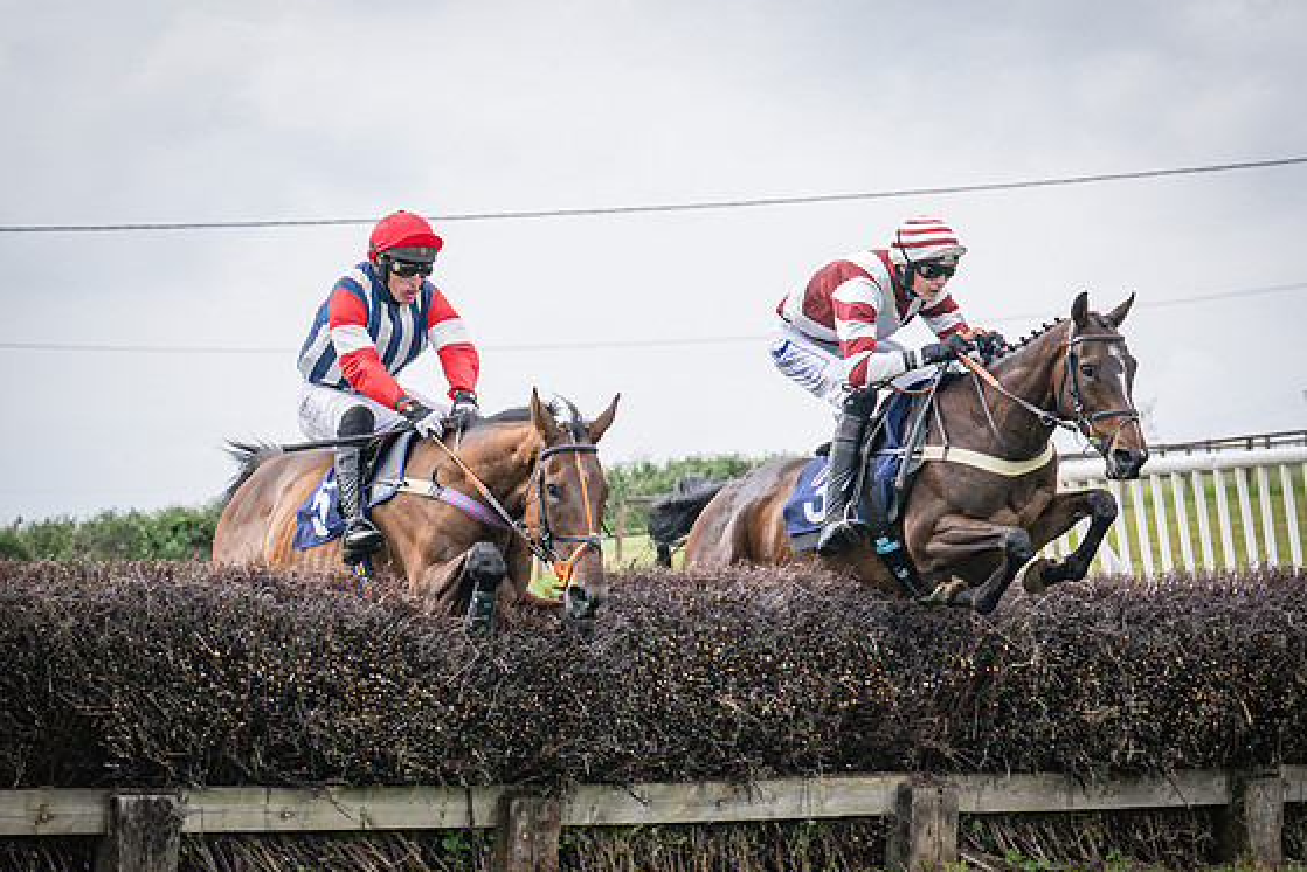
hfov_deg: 13.8
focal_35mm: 149
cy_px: 478
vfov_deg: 9.2
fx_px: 5411
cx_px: 669
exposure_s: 1/1600
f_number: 4.5
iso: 400
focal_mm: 70
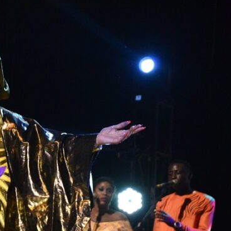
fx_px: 2113
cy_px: 153
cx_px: -6
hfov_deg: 6.2
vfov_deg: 6.3
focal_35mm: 280
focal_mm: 105
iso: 4000
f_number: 5.6
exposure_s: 1/200
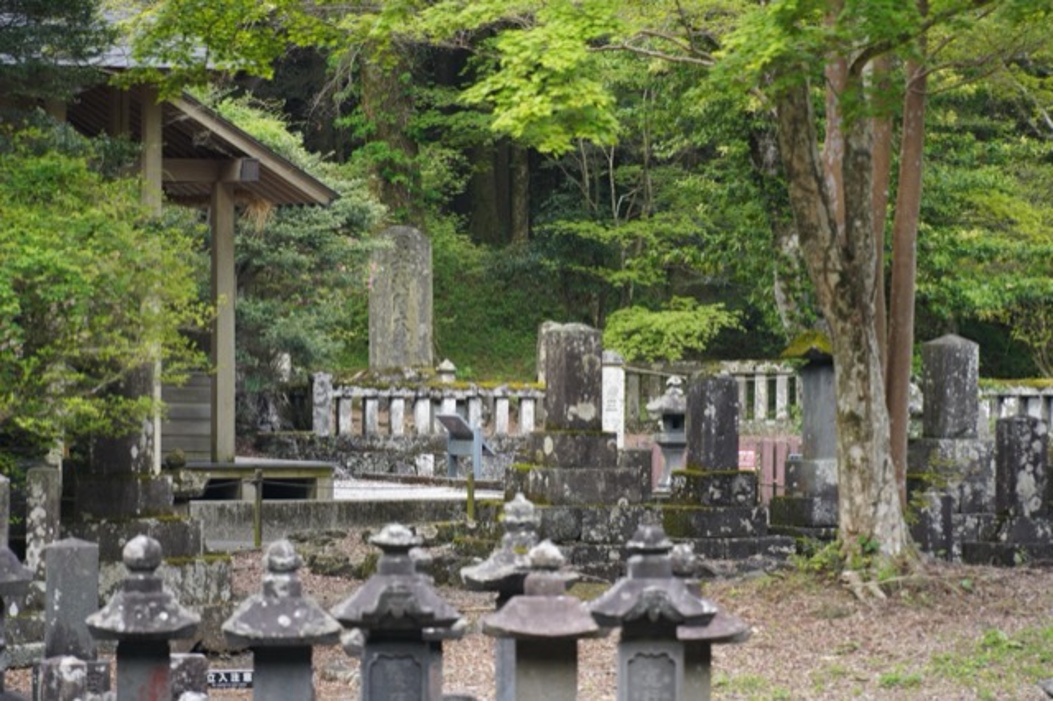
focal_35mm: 200
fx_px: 5847
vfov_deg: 6.9
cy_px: 350
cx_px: 526
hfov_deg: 10.3
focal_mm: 200
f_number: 5.6
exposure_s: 1/250
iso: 1600
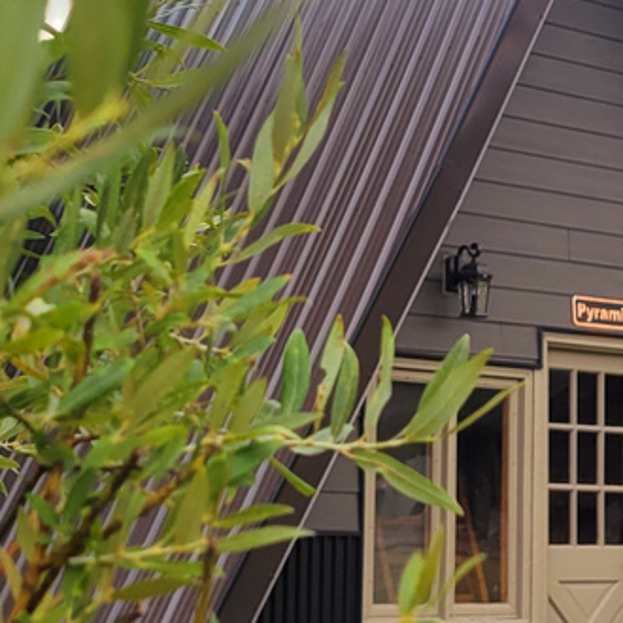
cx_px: 383
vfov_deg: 18.3
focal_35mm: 95
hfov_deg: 18.3
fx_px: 1934
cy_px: 286
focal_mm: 5.4
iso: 40
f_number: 1.8
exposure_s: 1/833
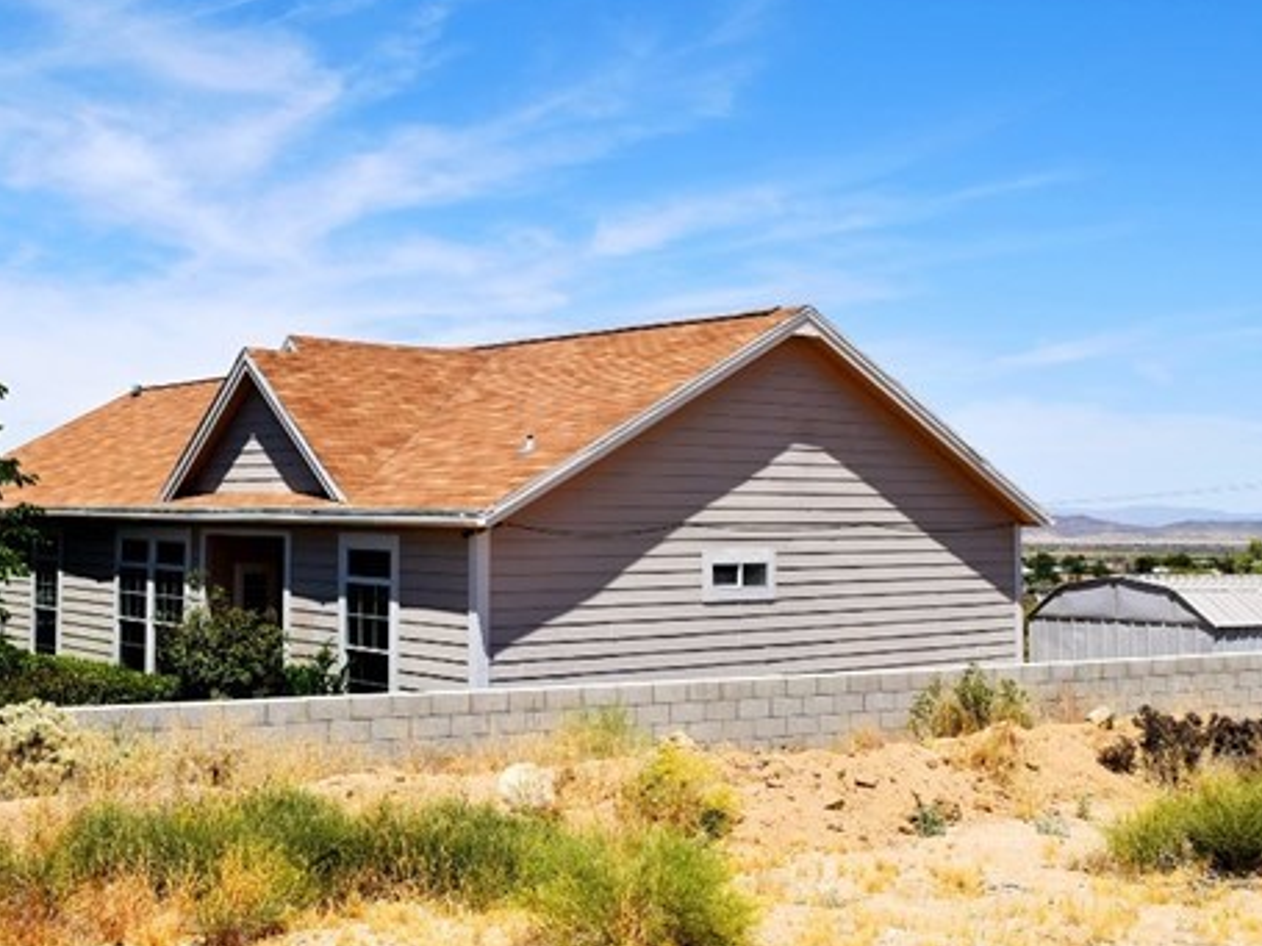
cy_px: 375
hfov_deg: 40.4
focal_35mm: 47
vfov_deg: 31.0
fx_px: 1701
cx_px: 463
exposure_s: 1/400
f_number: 10
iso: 100
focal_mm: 23
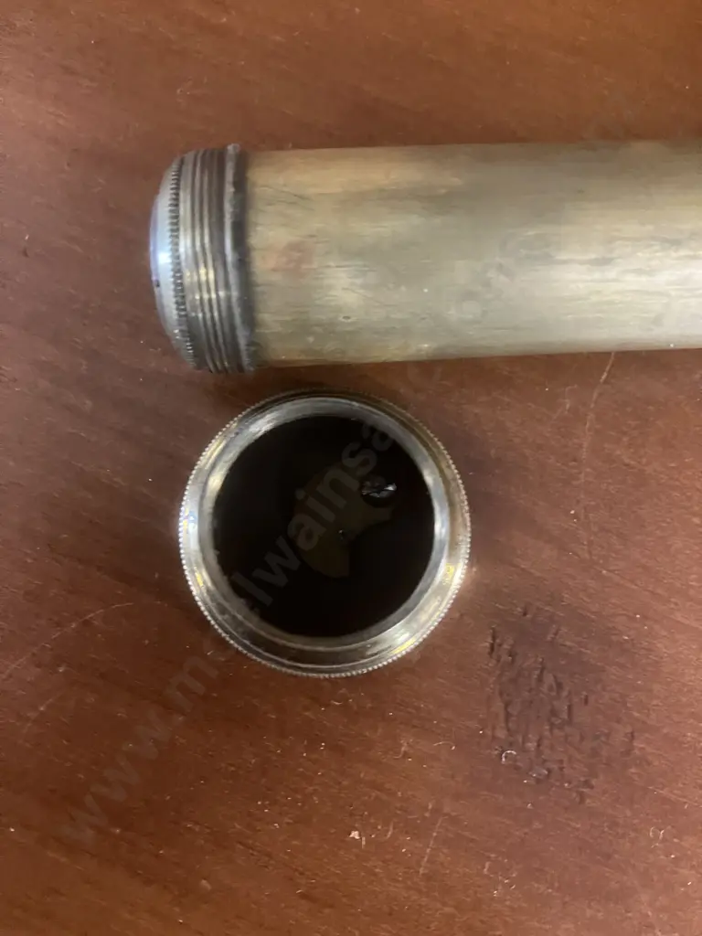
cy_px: 468
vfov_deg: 63.4
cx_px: 351
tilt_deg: -80.8
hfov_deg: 49.7
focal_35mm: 28
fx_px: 757
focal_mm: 3.99
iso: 640
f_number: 1.8
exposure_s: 1/28
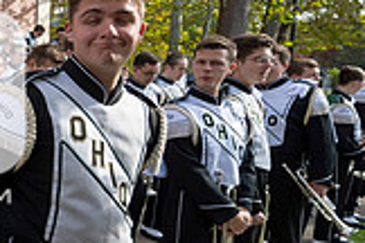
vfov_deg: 27.0
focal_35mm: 50
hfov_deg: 29.2
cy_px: 116
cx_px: -144
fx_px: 507
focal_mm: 14
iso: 320
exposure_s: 1/500
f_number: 4.5
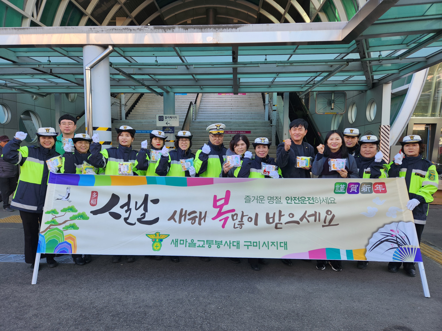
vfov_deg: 58.9
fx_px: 294
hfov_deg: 73.9
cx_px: 221
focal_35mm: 23
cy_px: 166
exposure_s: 1/180
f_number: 1.8
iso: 25
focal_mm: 5.4
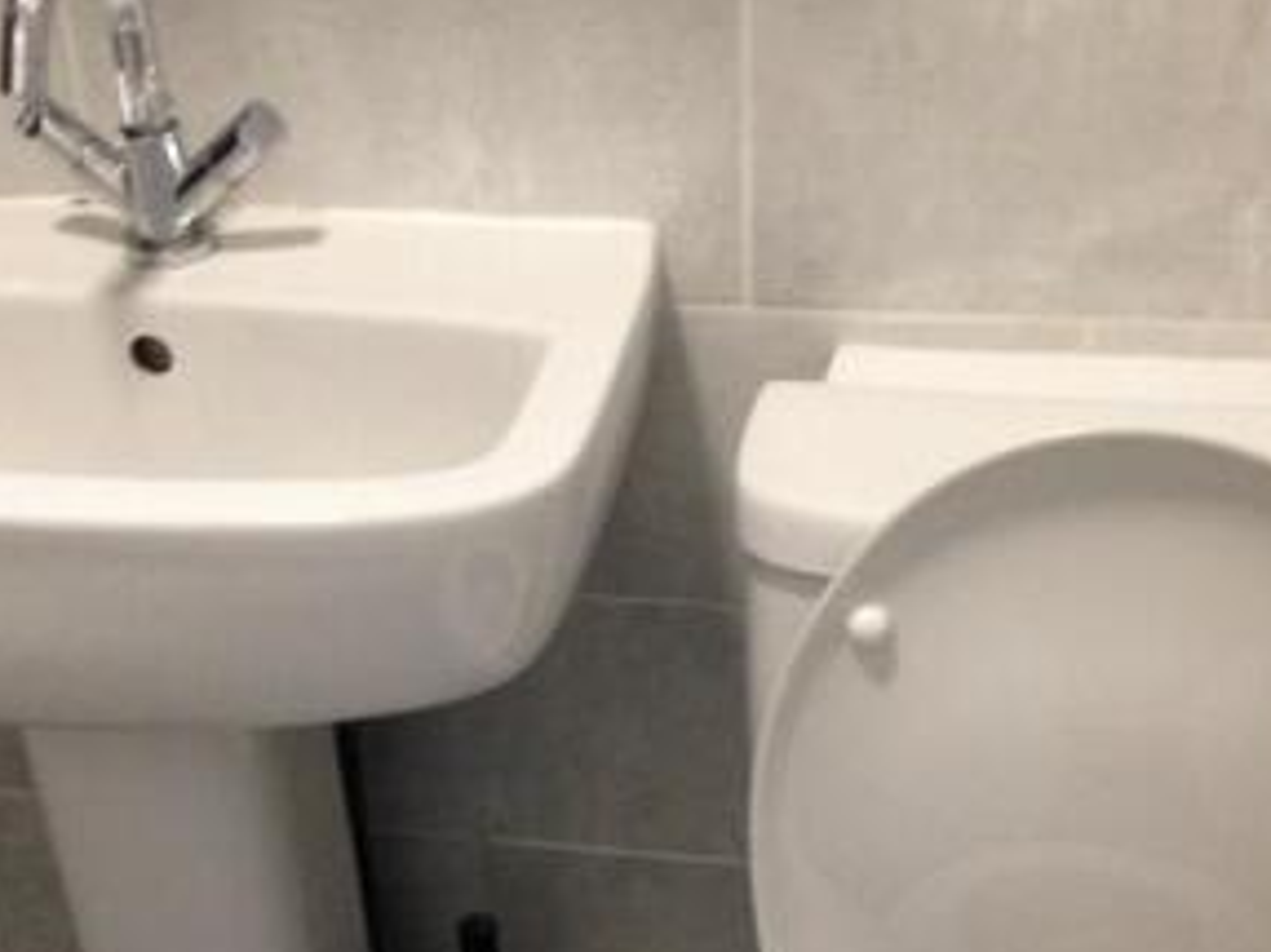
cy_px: 817
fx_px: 2459
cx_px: 631
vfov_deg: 21.5
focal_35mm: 67
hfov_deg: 29.0
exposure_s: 1/20
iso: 320
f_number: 2.4
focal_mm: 4.12
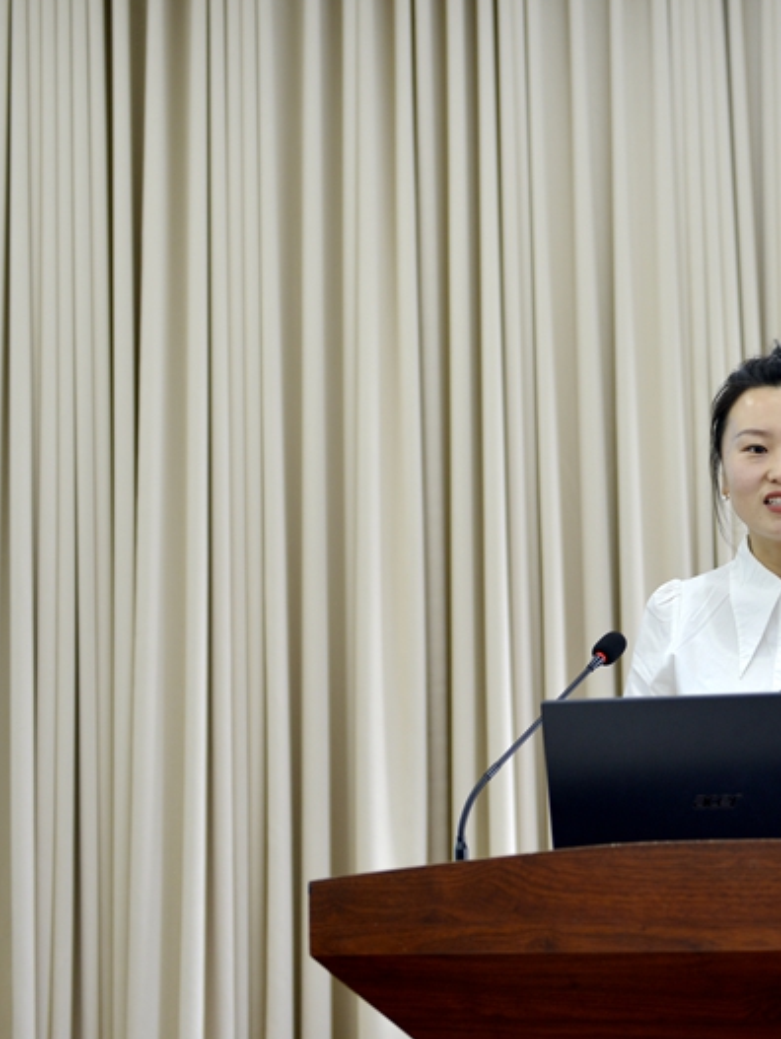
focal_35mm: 70
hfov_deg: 20.4
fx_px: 2103
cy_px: 523
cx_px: 777
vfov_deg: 27.8
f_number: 2.8
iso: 320
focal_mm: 48
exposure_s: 1/160
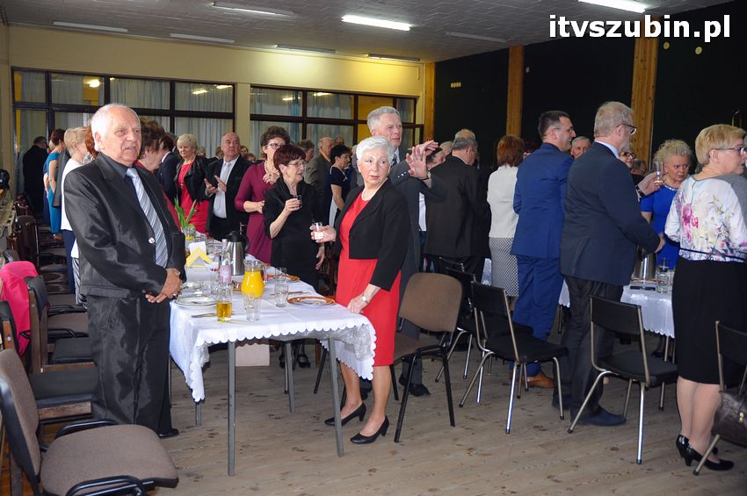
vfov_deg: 39.9
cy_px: 248
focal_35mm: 33
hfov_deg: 57.3
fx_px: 684
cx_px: 374
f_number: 3.8
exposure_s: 1/60
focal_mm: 22
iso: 640
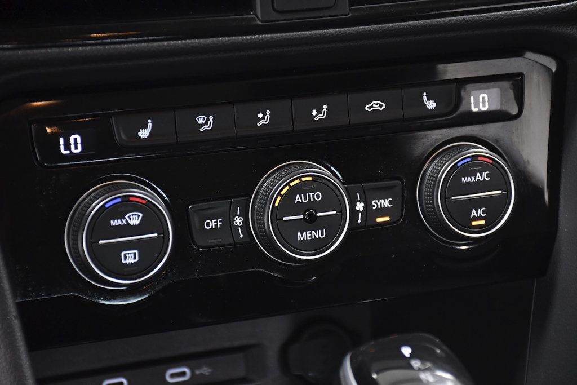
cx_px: 288
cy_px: 192
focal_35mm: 112
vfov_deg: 12.2
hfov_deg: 18.3
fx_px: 1795
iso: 2000
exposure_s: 1/50
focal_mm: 75
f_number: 5.6
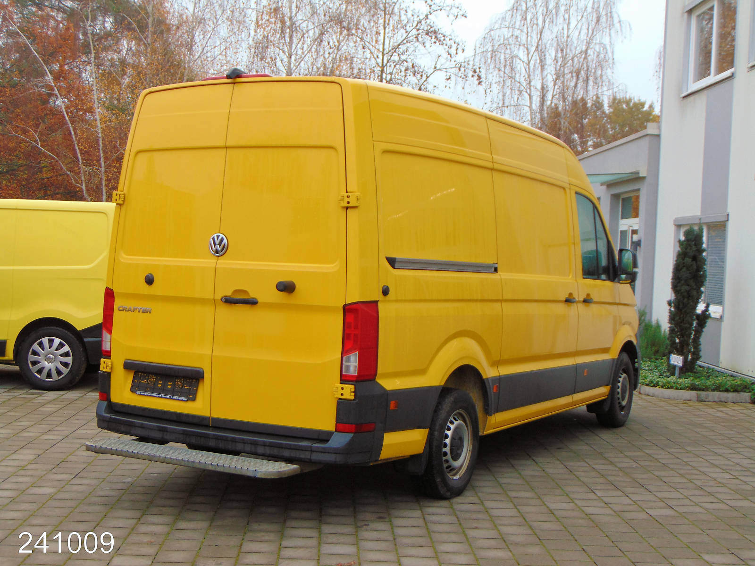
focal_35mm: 50
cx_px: 378
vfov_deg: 29.1
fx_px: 1091
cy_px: 283
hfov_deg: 38.2
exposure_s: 1/100
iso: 80
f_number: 3.5
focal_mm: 9
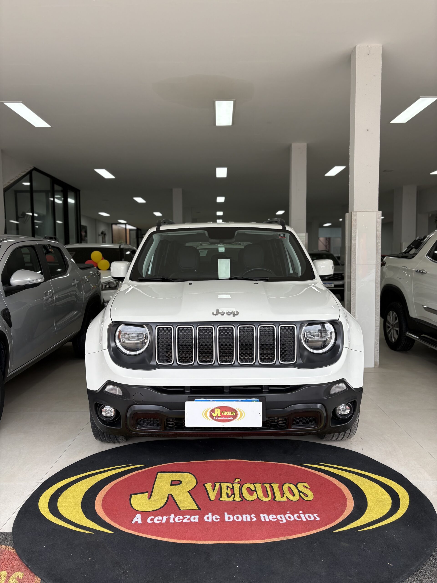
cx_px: 218
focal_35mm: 26
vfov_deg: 67.3
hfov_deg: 53.1
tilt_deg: -4.0
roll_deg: -0.1
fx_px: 438
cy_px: 292
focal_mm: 5.96
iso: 40
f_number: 1.6
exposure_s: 1/179
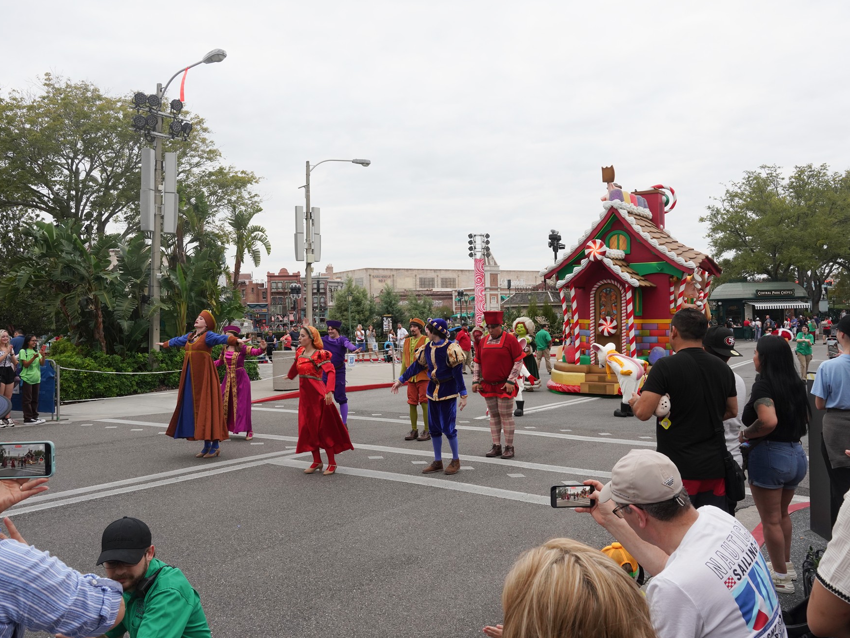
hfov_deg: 56.8
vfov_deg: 44.2
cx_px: 436
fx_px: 786
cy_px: 316
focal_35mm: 32
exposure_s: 1/100
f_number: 14
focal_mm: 29
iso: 800
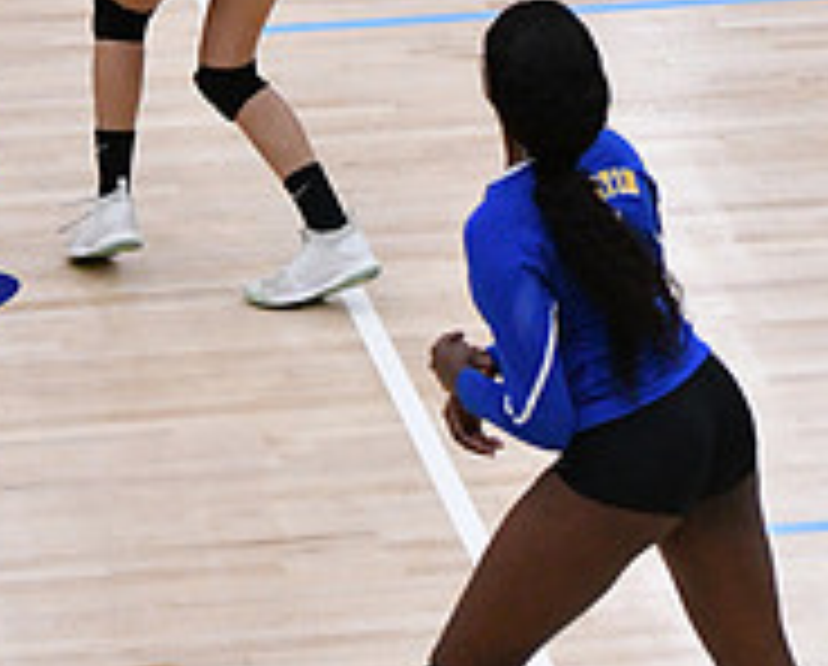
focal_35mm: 310
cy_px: -540
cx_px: 119
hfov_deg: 6.2
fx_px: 7613
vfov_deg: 4.9
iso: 6400
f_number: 3.2
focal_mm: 70
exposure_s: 1/1250
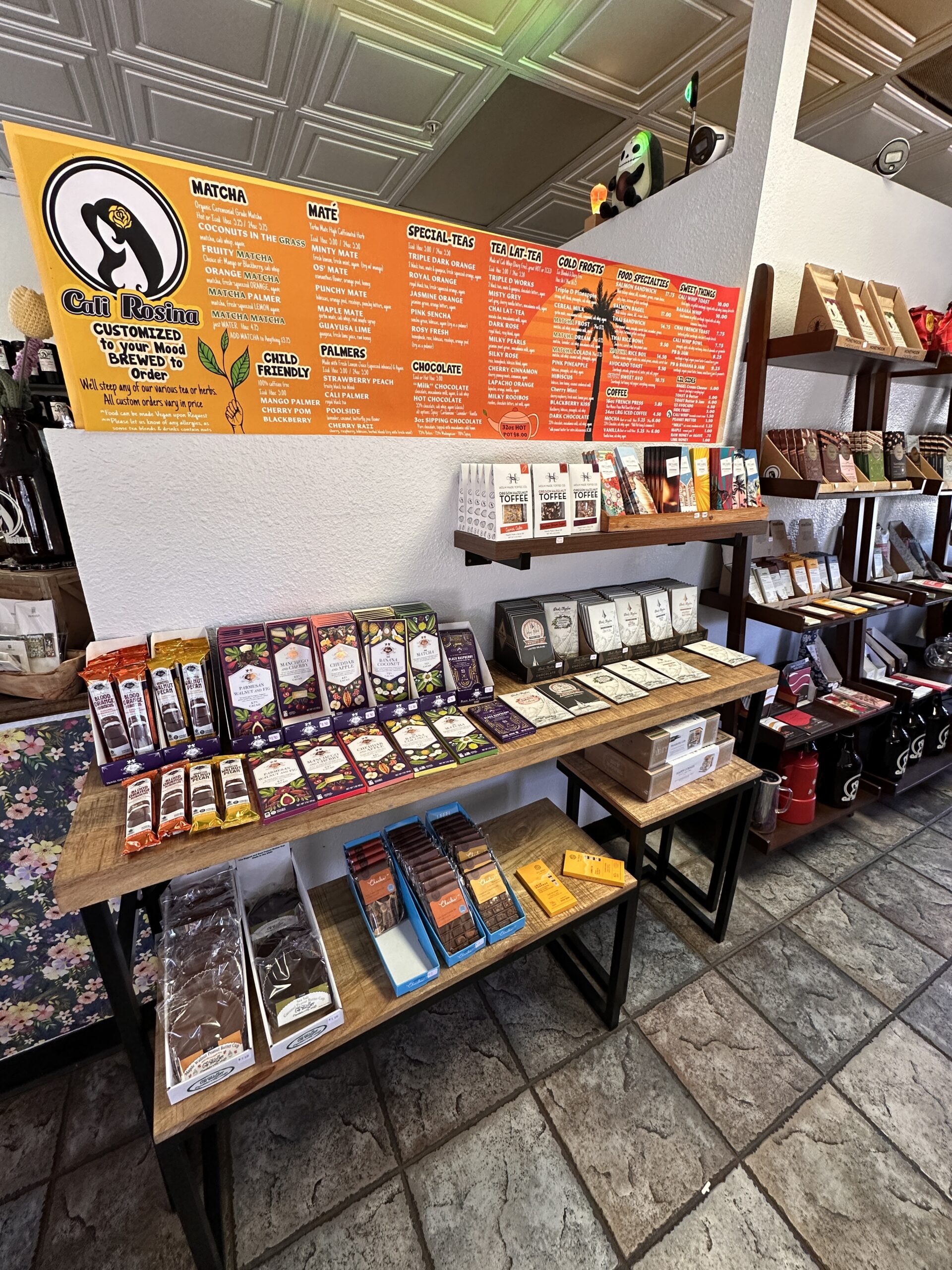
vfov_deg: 102.1
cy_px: 635
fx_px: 513
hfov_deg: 85.7
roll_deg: -0.5
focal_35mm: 14
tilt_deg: -19.6
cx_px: 476
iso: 200
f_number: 2.2
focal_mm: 2.22
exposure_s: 1/120
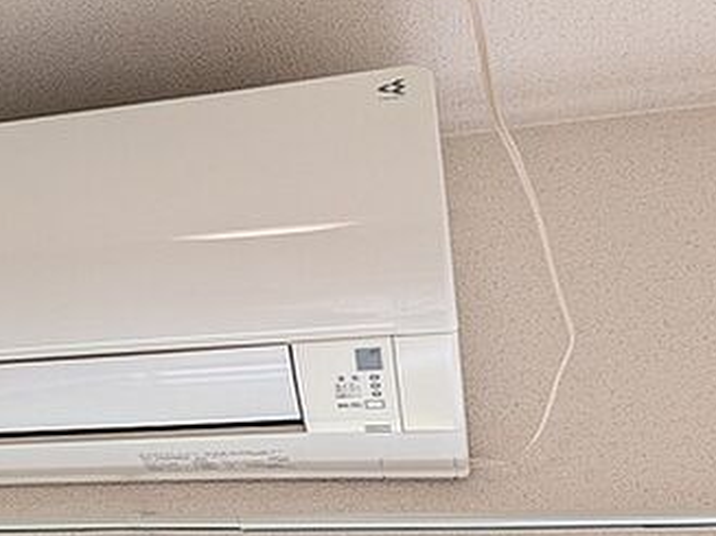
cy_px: 300
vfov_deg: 30.8
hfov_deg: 37.7
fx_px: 972
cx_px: 68
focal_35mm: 47
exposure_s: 1/170
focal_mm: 4.53
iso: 60
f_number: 1.7
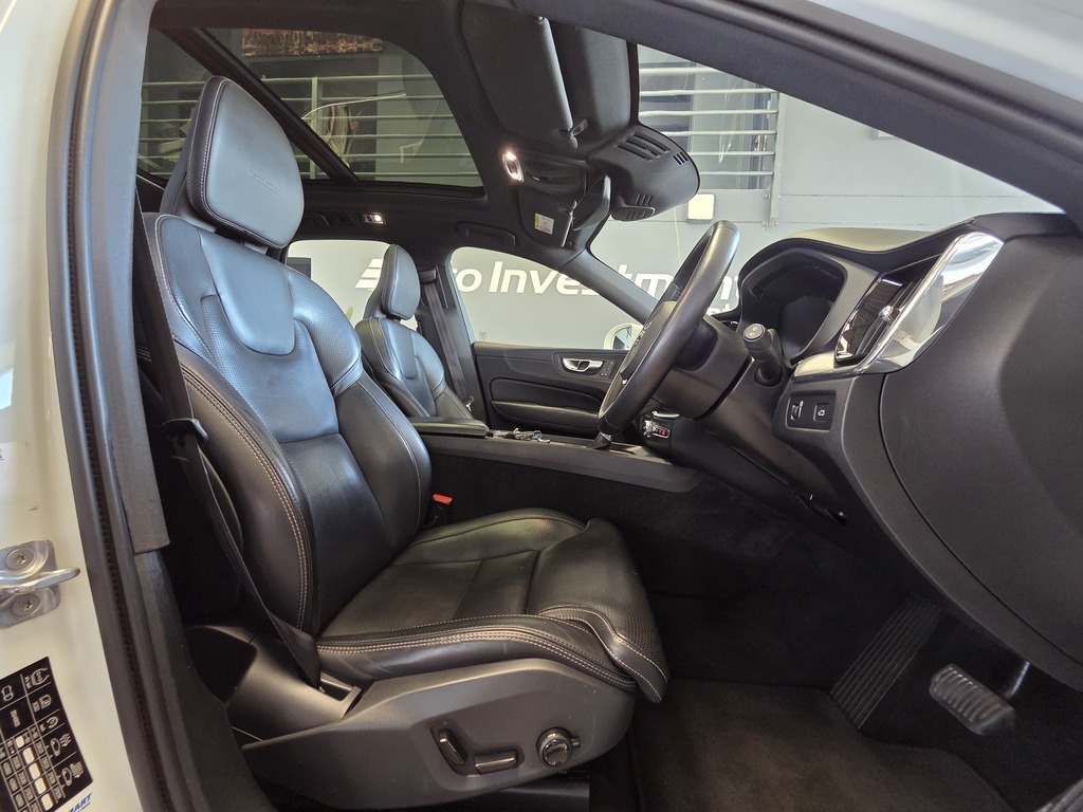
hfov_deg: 106.2
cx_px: 542
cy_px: 406
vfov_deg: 89.9
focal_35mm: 13
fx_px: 407
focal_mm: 2.2
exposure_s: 1/50
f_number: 2.2
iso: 500
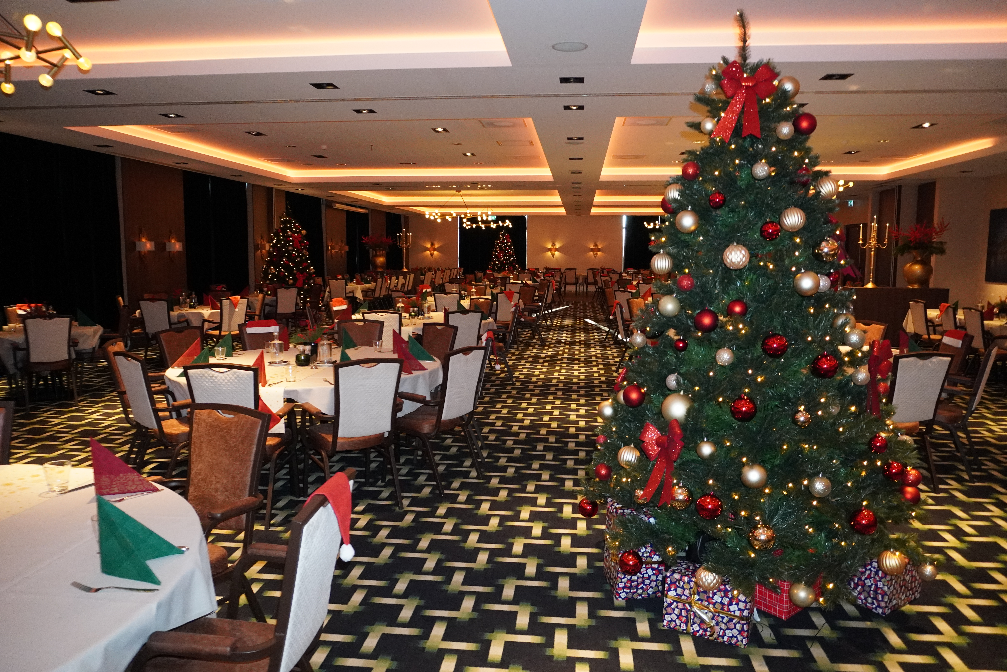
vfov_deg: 47.9
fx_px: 755
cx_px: 504
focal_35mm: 27
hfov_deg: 67.4
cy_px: 336
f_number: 3.5
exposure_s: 1/160
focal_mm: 18
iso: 3200
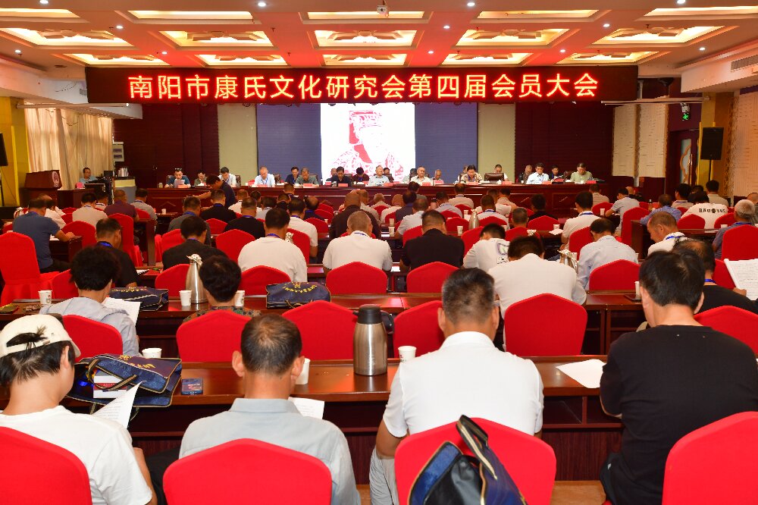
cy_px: 252
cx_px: 379
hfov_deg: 54.5
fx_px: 737
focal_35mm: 35
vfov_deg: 37.8
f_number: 9
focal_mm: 35
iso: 640
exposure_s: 1/15
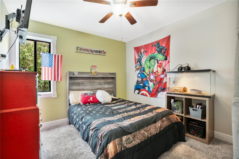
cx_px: 120
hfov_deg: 96.7
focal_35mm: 16
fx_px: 106
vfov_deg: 73.7
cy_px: 80
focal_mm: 16
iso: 800
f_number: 8
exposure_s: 1/1.25
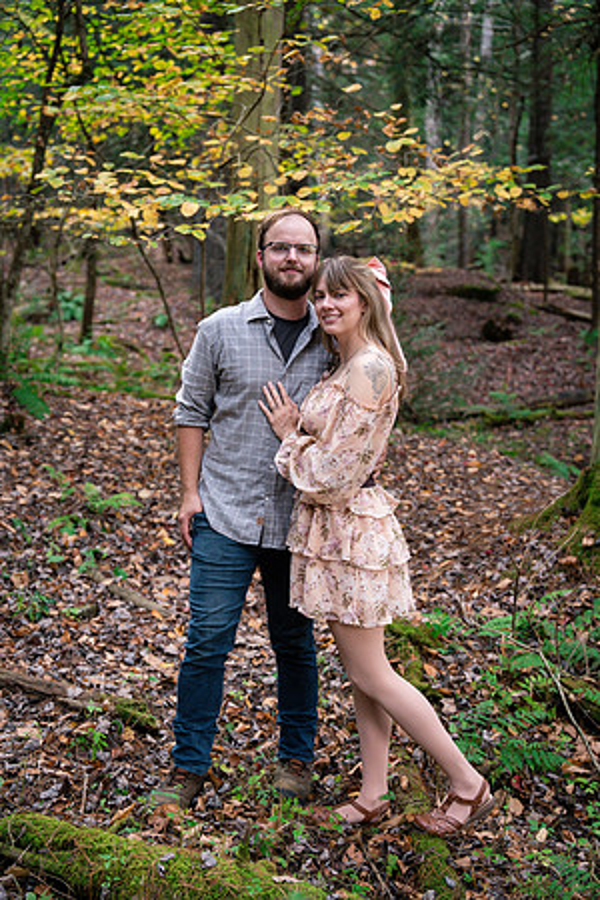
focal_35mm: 49
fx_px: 1225
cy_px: 450
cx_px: 300
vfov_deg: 40.3
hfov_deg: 27.5
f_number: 2.8
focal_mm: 49
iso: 2000
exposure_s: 1/400
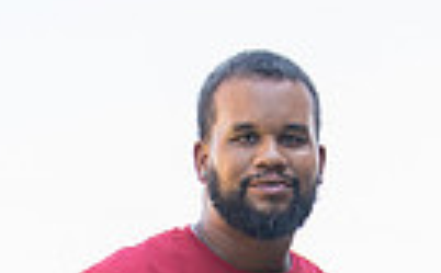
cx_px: 371
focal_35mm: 249
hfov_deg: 8.4
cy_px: 667
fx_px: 2985
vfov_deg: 5.1
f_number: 1.2
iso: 100
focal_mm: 50
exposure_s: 1/1600
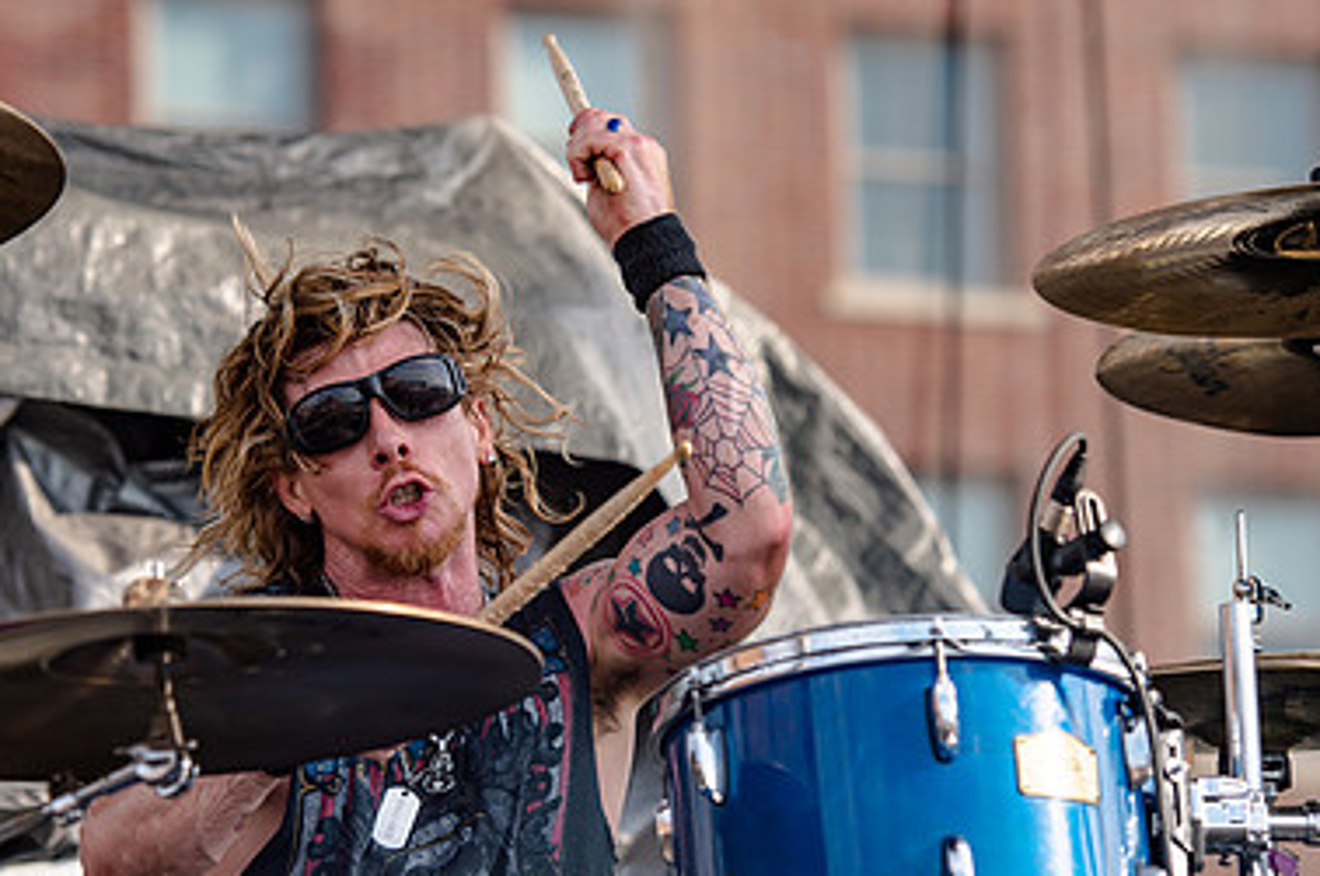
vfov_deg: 7.1
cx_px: 590
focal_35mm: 192
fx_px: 7031
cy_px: 401
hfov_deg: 10.7
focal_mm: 125
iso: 125
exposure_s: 1/800
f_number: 4
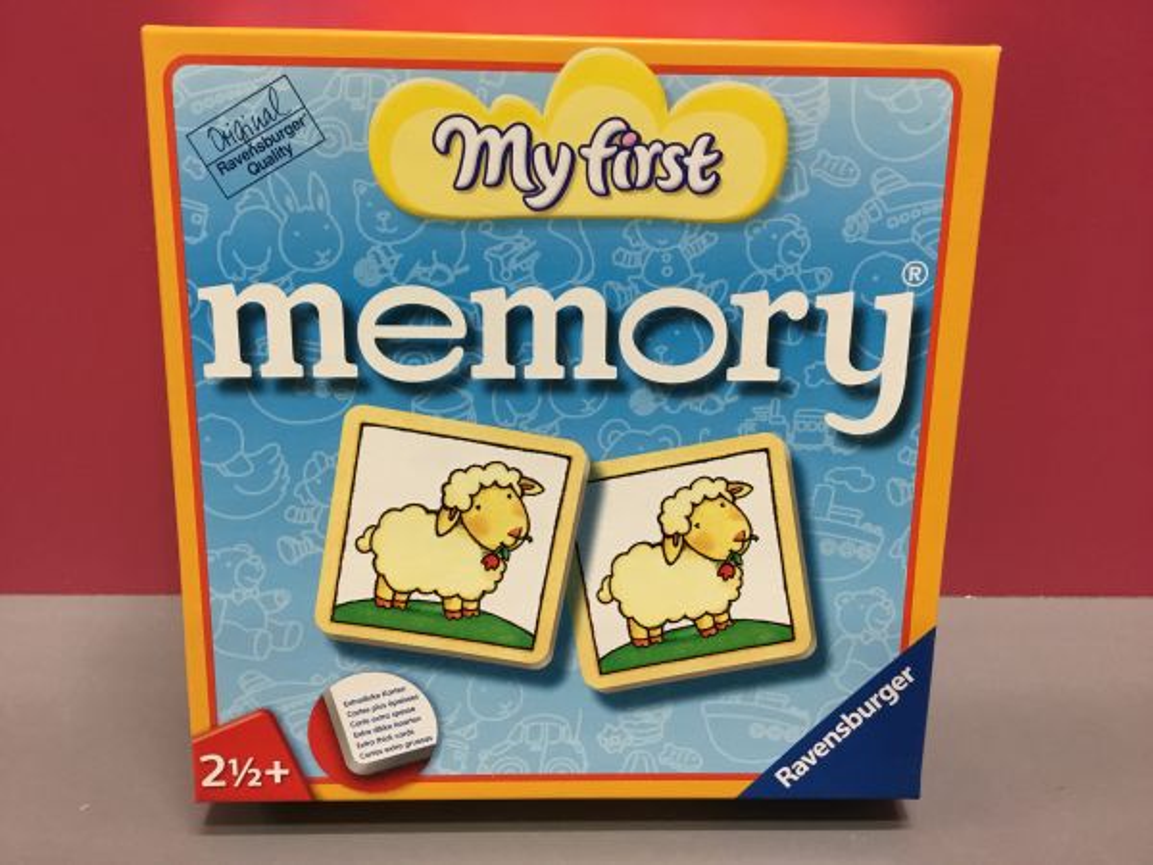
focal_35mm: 31
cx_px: 576
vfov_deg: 45.4
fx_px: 1033
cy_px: 432
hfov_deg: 58.4
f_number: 2.4
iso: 125
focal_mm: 3.3
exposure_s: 1/33
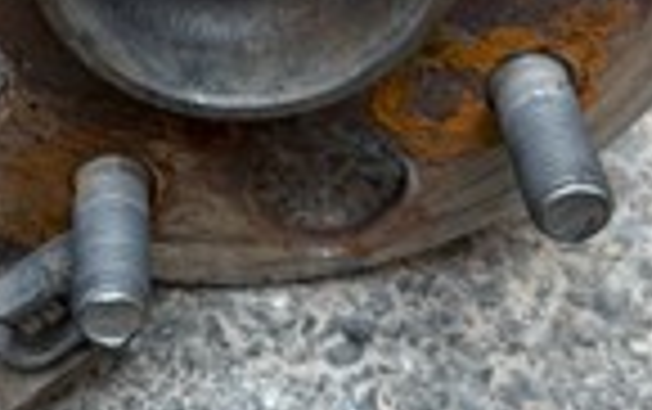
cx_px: 193
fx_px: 1494
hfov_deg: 24.4
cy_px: 41
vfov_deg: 15.4
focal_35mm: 84
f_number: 1.78
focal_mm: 6.76
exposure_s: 1/301
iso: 80
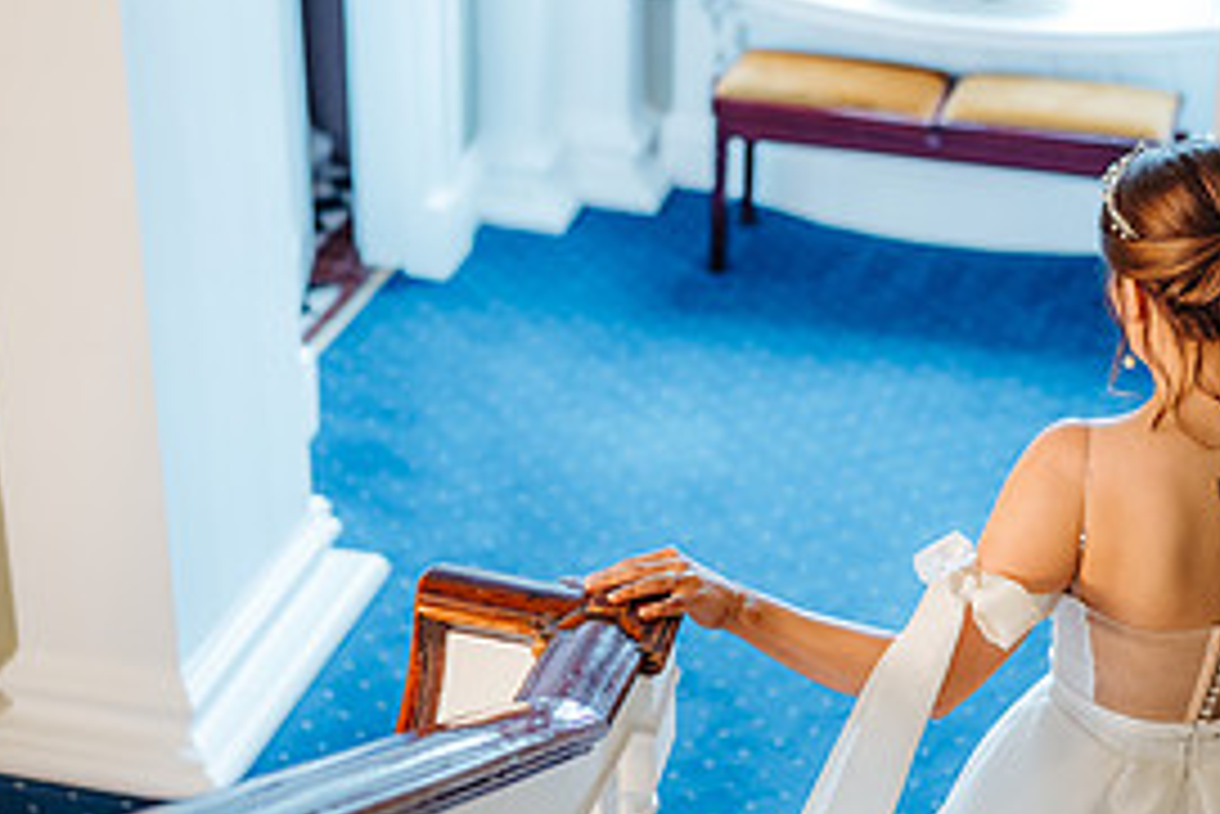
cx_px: 731
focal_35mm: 86
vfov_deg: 15.9
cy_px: 328
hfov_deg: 23.6
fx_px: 2916
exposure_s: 1/200
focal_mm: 35
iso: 400
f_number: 1.4
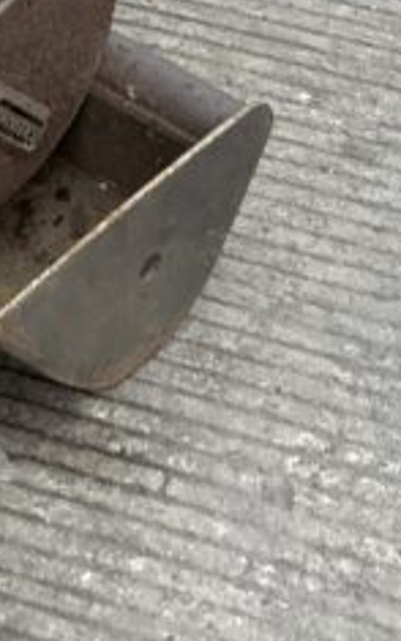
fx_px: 2342
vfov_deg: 15.4
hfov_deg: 9.7
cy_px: 49
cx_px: -60
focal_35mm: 134
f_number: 1.8
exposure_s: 1/273
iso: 16
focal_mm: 3
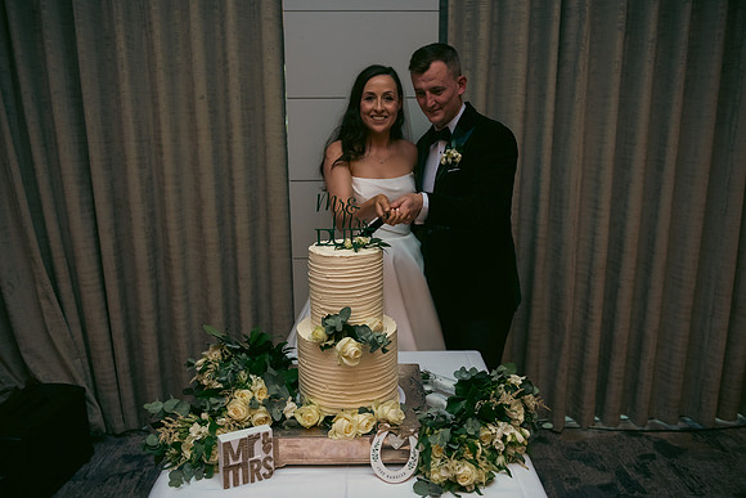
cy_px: 249
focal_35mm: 28
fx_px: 580
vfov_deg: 46.4
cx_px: 373
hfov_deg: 65.5
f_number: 3.5
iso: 800
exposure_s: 1/160
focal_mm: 28
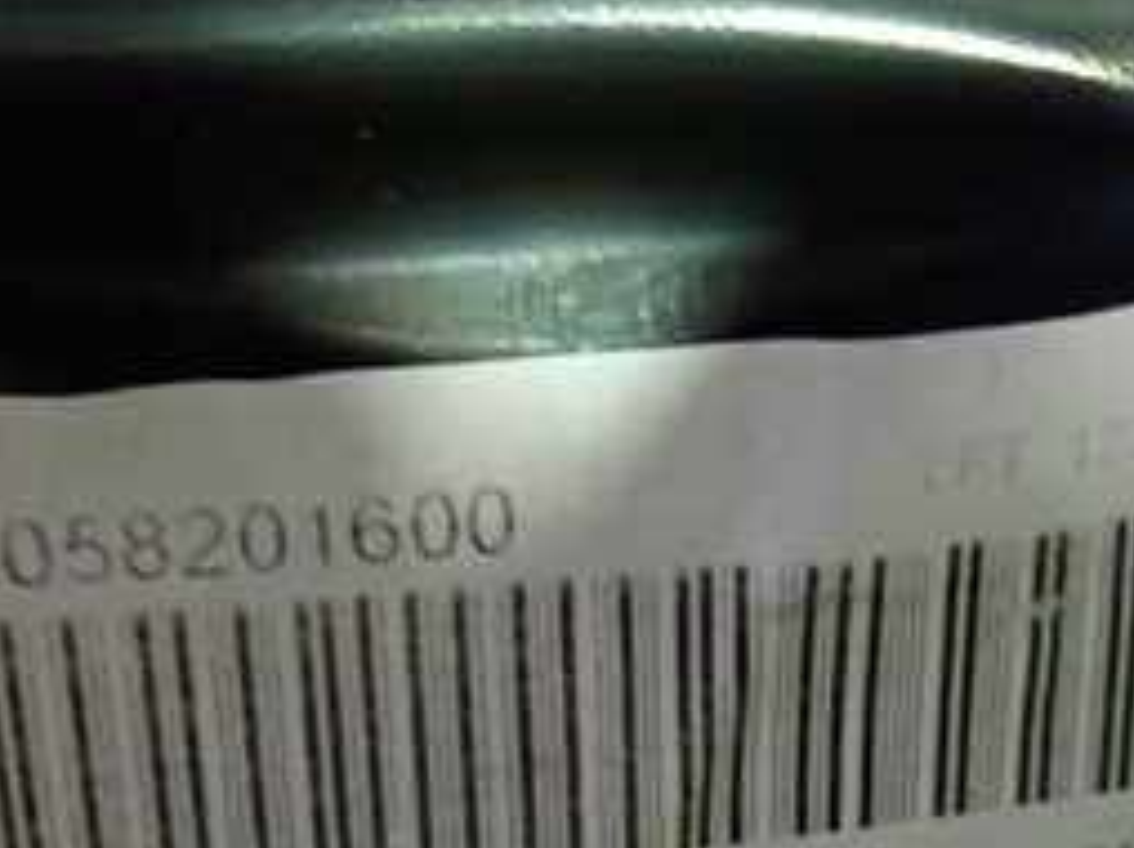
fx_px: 2324
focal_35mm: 71
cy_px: 678
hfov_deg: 27.4
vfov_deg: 20.5
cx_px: 585
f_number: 2.3
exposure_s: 1/30
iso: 500
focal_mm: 5.4
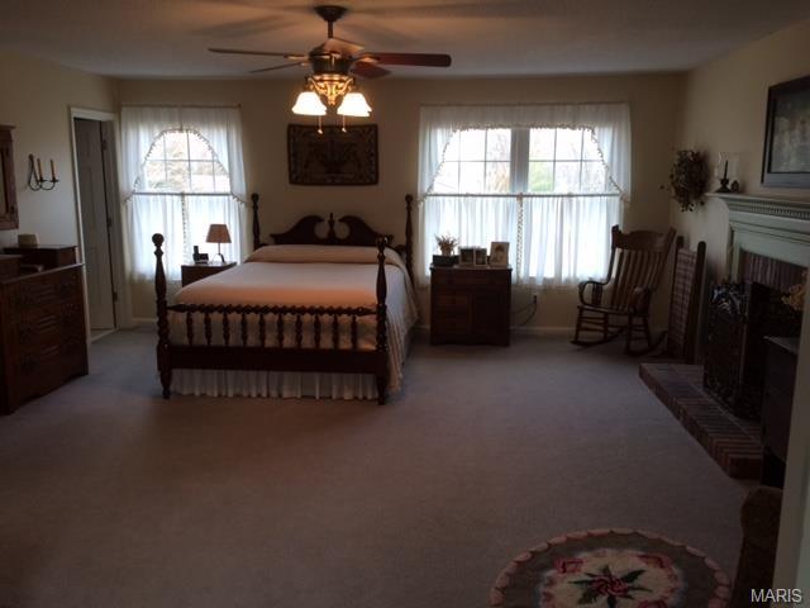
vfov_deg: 48.2
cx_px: 405
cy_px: 304
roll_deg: +0.5
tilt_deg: -10.4
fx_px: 679
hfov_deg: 61.7
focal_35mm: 29
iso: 50
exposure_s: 1/30
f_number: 2.2
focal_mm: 4.15
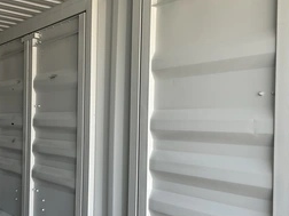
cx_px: 128
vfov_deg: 31.5
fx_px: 384
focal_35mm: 46
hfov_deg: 41.2
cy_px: 126
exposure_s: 1/122
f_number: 1.8
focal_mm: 3
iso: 25
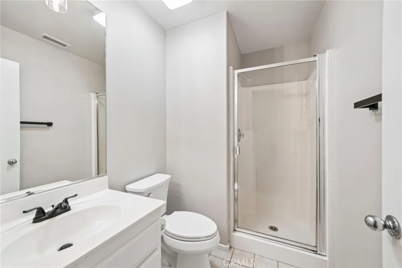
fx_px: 156
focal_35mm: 14
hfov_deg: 104.3
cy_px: 134
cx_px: 201
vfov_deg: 81.2
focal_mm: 14
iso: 400
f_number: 8
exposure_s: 1/25
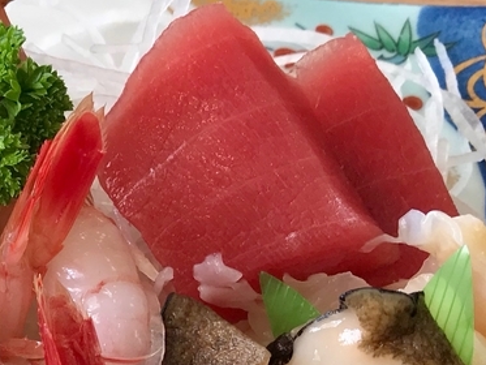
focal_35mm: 90
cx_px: -47
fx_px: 1264
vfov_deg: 16.0
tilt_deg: -57.9
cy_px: 394
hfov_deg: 20.7
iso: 20
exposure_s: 1/120
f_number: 1.8
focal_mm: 3.99
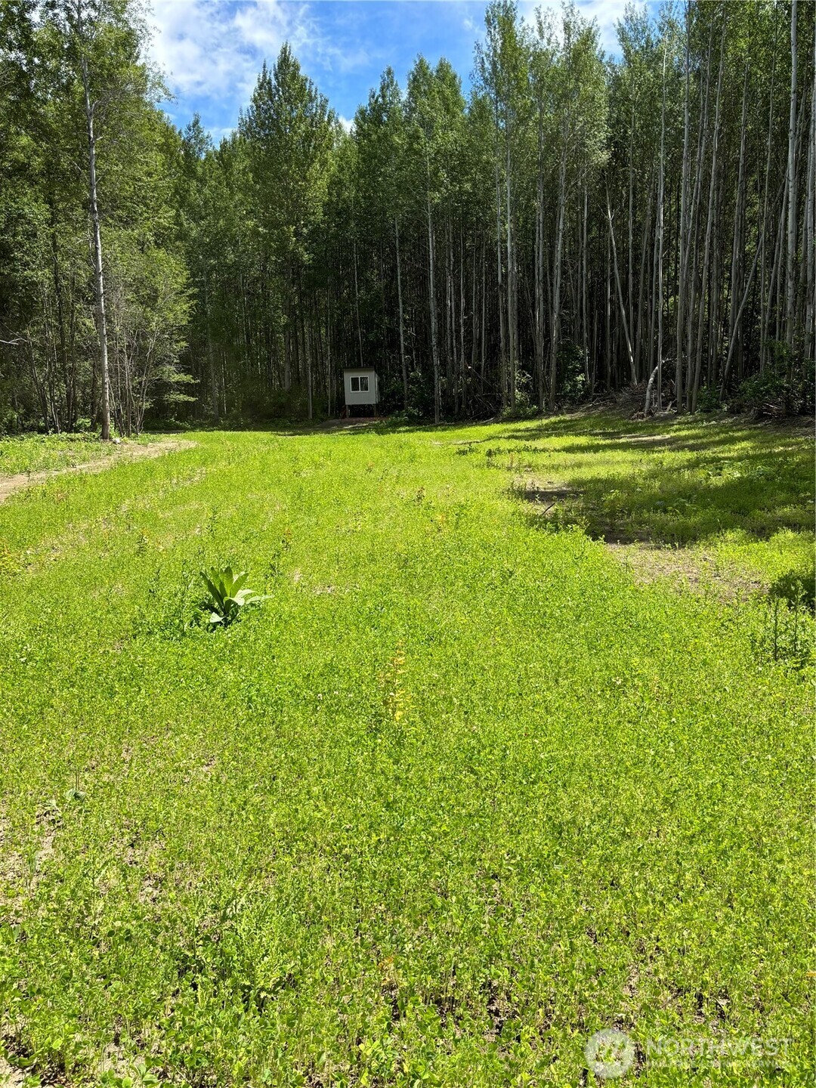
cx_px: 408
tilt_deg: -10.3
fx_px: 817
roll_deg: +1.3
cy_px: 544
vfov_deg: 67.3
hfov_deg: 53.1
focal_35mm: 26
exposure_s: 1/1616
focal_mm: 5.96
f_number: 1.6
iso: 50
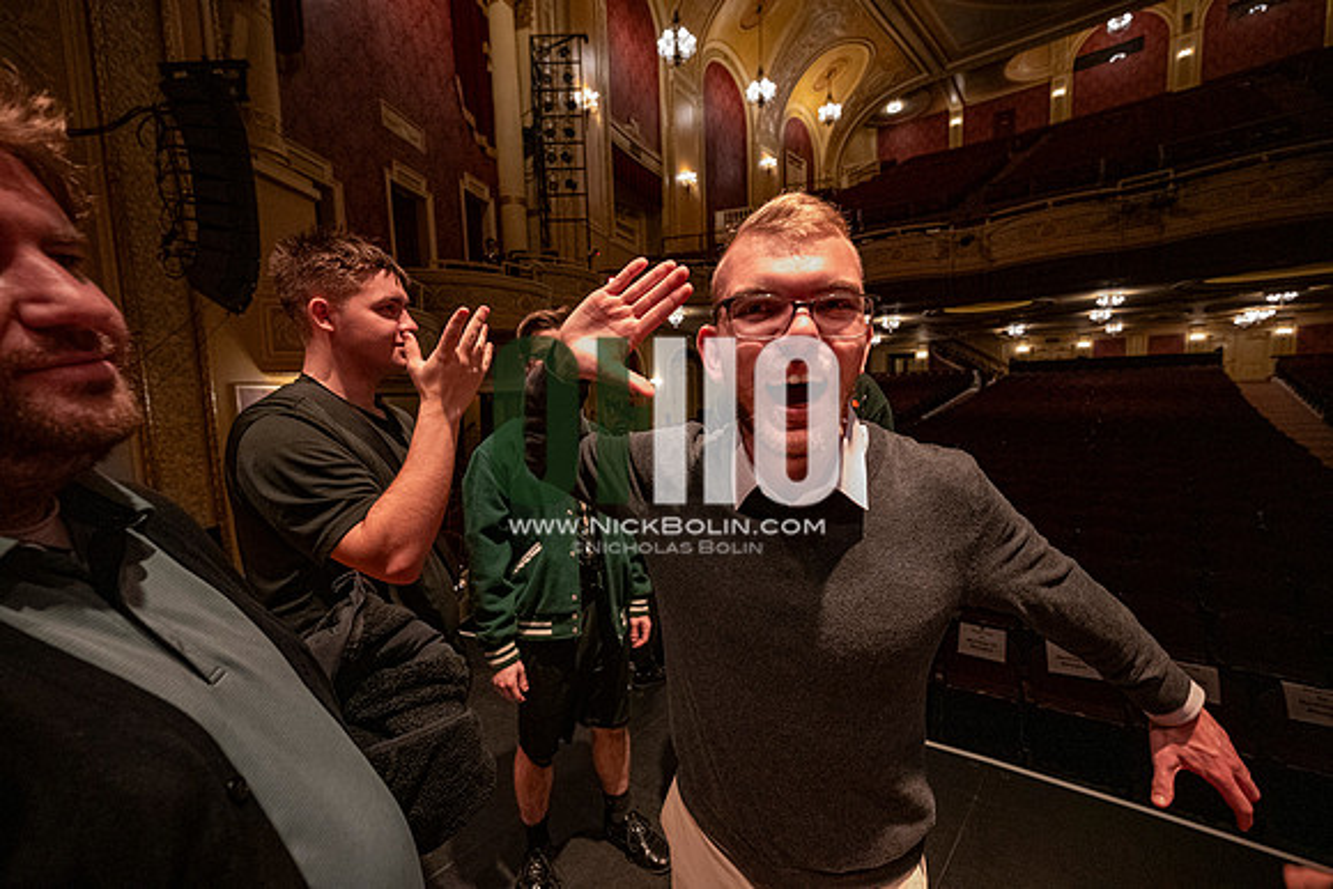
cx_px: 666
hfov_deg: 104.2
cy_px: 444
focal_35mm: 14
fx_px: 518
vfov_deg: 81.2
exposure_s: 1/160
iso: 8000
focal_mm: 14
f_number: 4
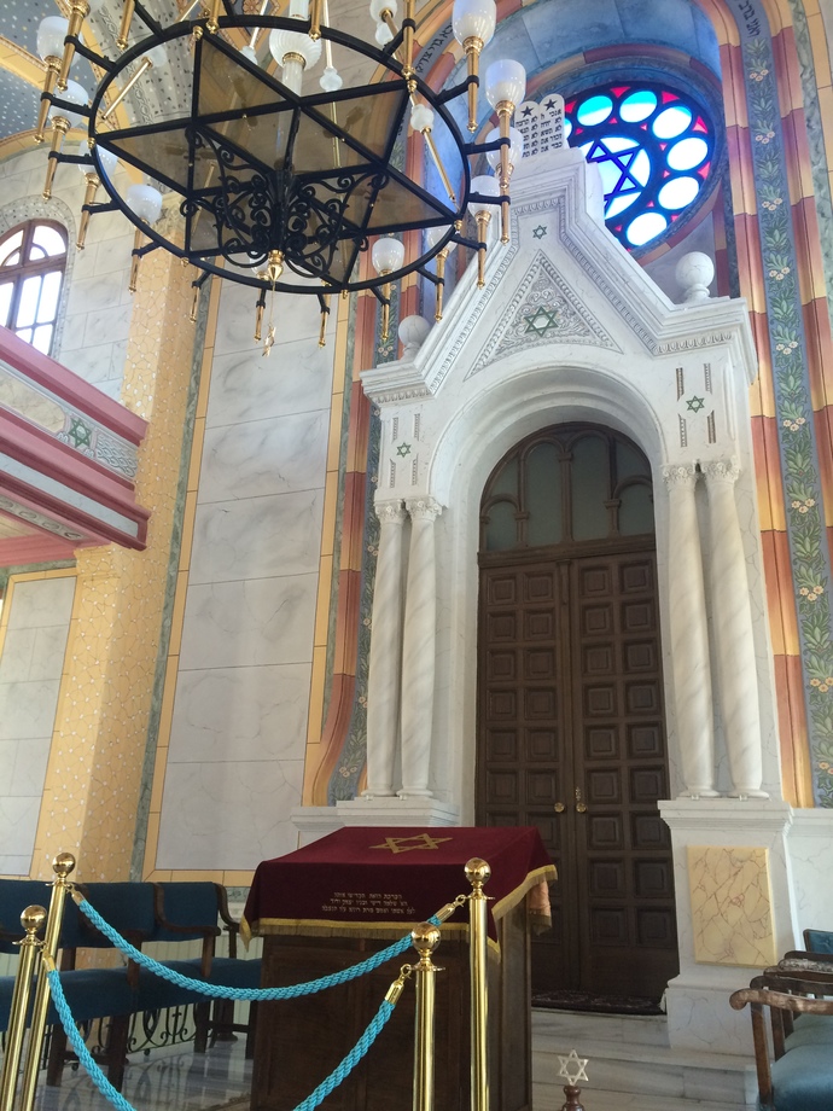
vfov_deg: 61.7
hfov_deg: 48.2
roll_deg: -0.7
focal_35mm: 29
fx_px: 930
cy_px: 556
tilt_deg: +17.0
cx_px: 416
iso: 64
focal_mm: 4.15
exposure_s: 1/33
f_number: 2.2
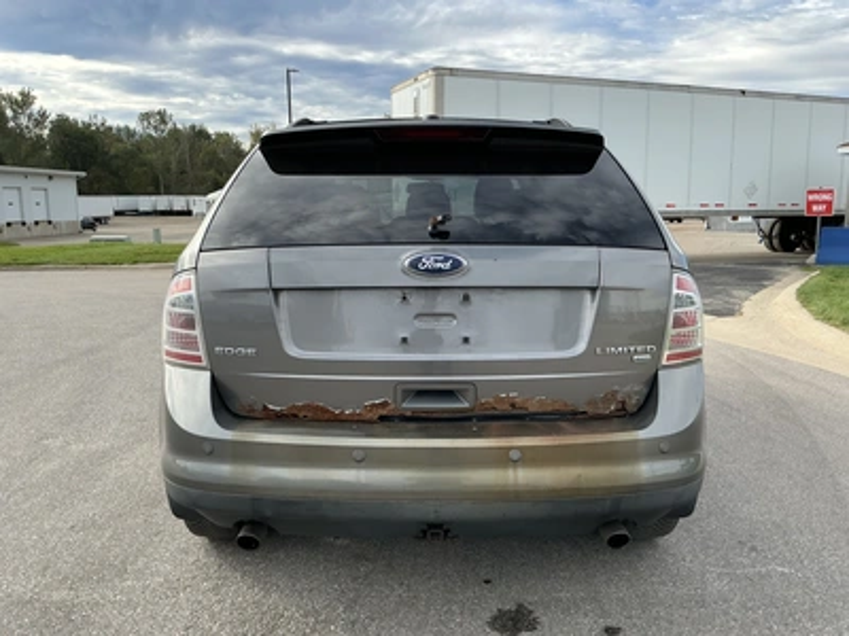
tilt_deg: -7.3
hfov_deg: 63.4
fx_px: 687
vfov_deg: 49.7
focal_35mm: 28
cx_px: 424
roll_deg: +2.2
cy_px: 318
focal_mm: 3
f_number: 1.8
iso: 25
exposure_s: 1/657
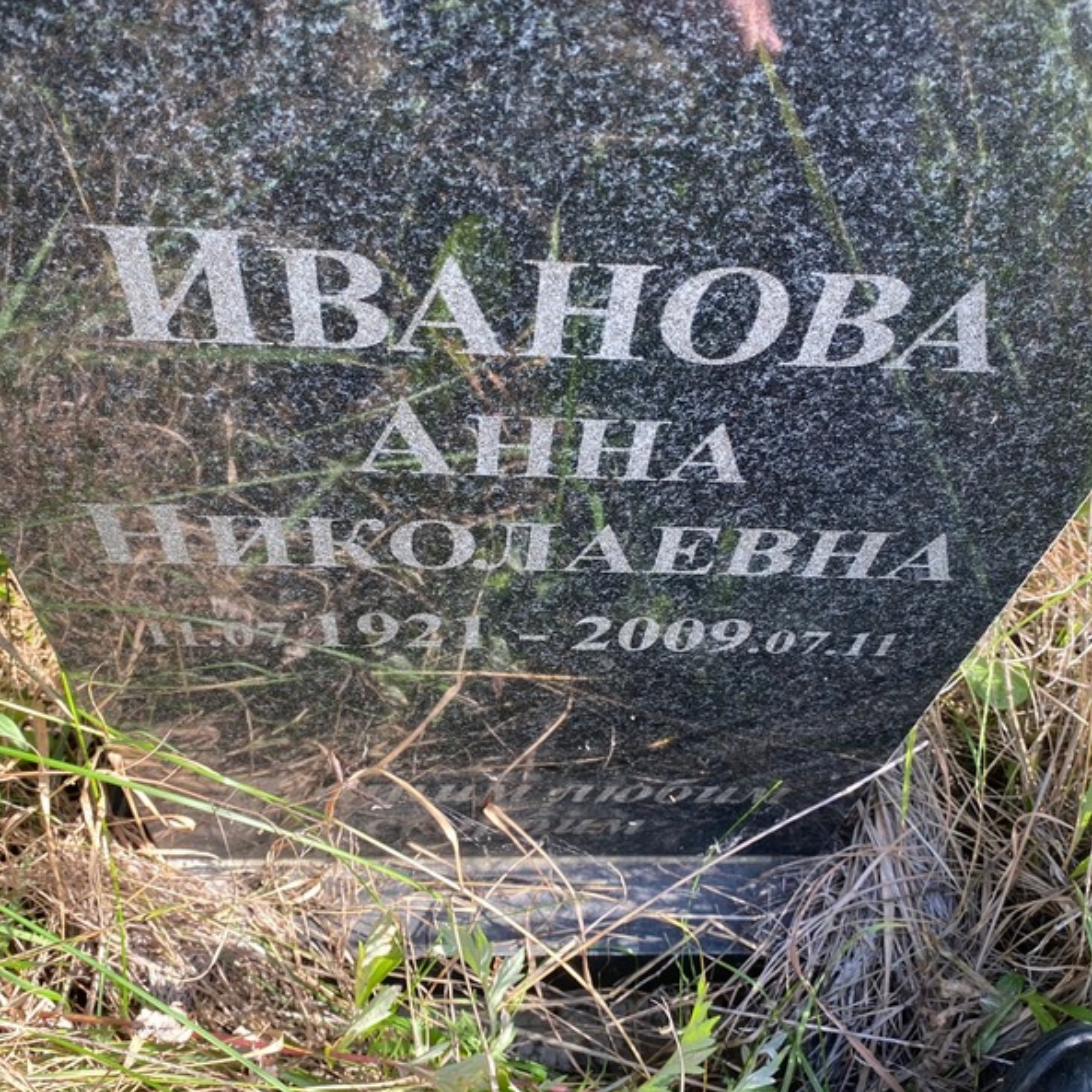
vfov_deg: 52.5
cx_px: 552
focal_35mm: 31
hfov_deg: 52.5
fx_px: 1106
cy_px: 551
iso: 32
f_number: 1.8
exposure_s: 1/154
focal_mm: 4.25
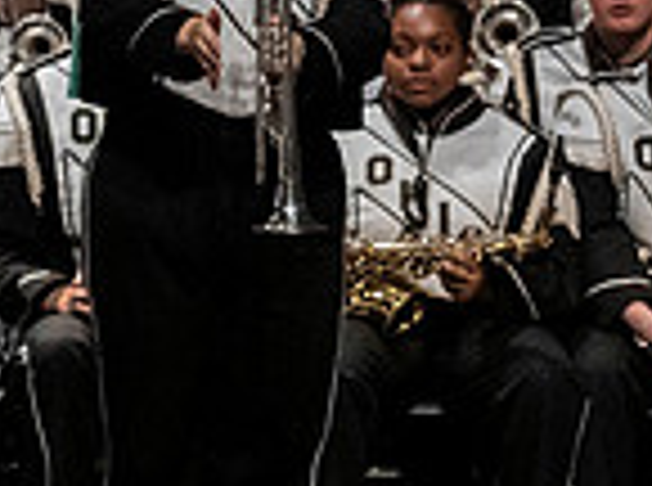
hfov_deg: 2.4
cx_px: -567
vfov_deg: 1.8
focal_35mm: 810
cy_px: 104
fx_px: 15219
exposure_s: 1/500
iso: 4000
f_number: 4
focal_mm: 140
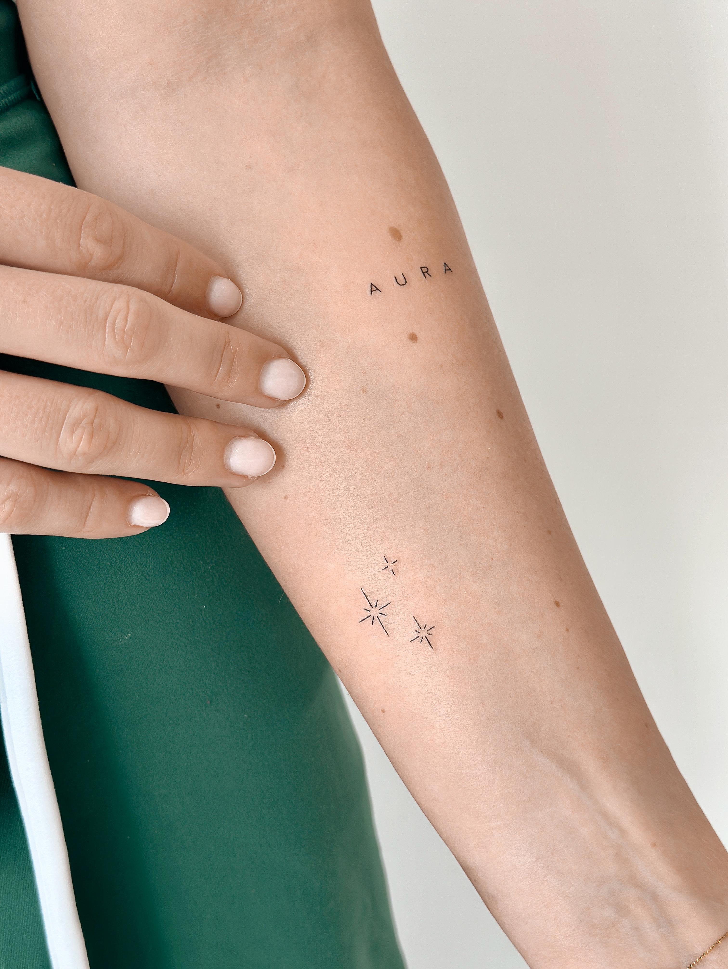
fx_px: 1345
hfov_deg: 30.3
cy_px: 484
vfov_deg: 39.6
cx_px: 364
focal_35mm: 48
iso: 80
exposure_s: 1/240
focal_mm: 6.86
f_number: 1.8
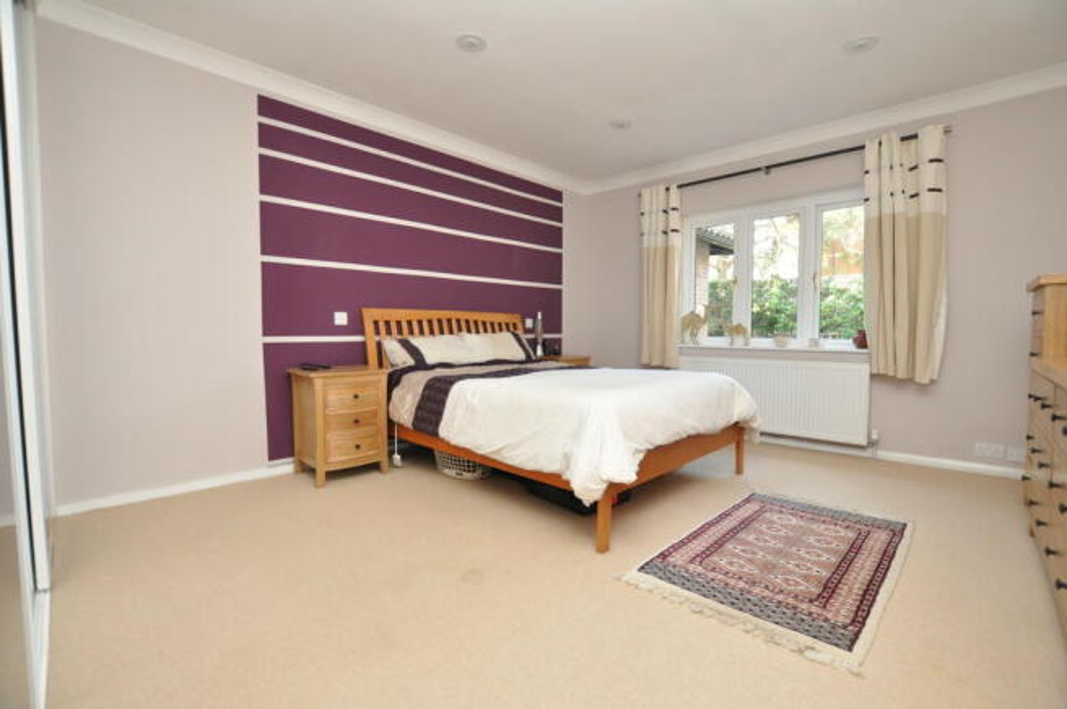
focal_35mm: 15
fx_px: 444
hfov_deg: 100.4
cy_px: 354
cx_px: 534
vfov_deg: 77.2
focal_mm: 10
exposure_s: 1/60
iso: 800
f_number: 4
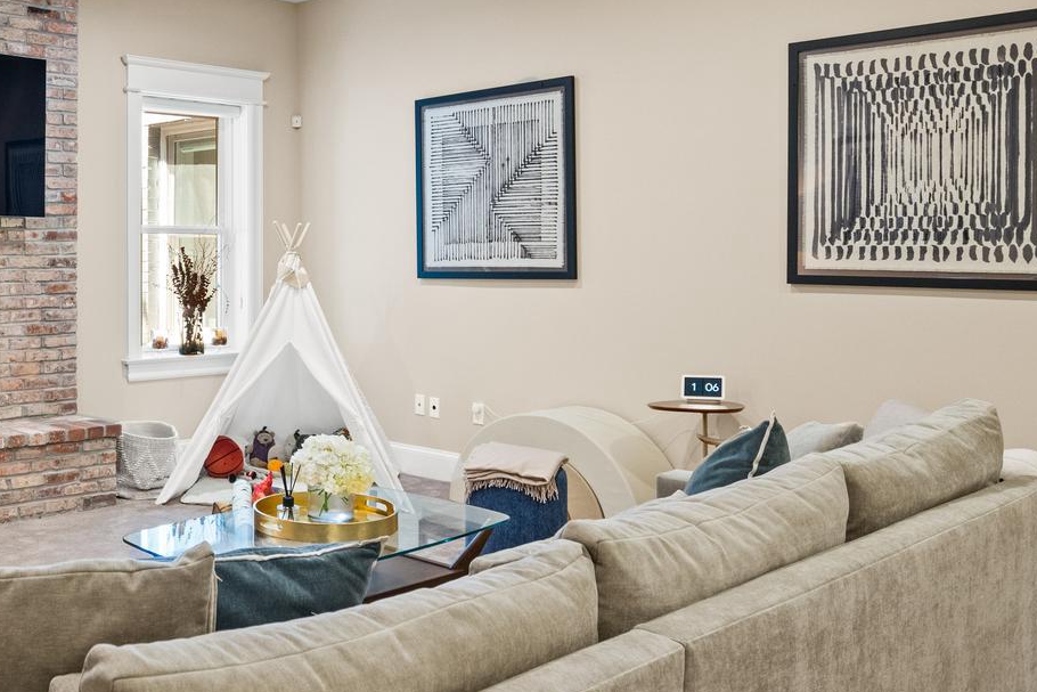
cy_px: 319
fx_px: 1037
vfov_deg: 36.9
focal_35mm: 36
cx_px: 203
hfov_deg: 49.9
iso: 800
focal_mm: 16
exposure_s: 1/3
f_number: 4
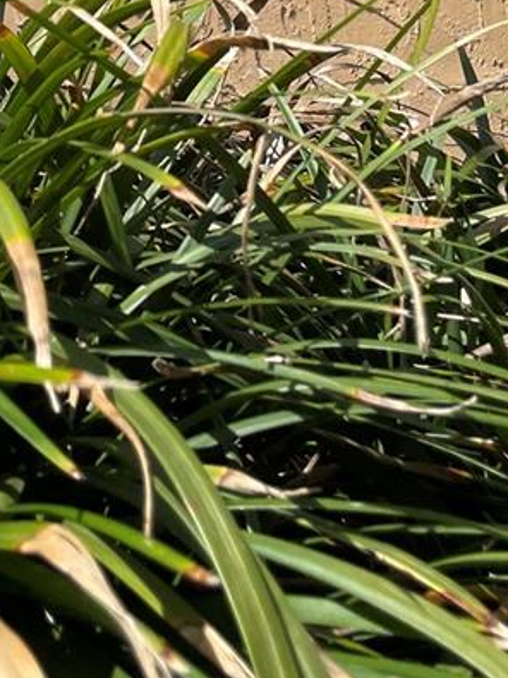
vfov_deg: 21.5
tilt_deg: +15.2
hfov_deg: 18.0
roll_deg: -0.3
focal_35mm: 79
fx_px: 1547
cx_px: -45
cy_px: -287
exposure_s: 1/3861
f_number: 1.6
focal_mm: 4.2
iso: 50
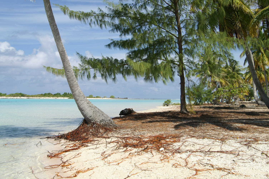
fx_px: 291
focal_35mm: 39
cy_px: 90
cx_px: 134
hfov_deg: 49.6
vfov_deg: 34.1
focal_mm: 26
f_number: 7.1
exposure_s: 1/640
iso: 100
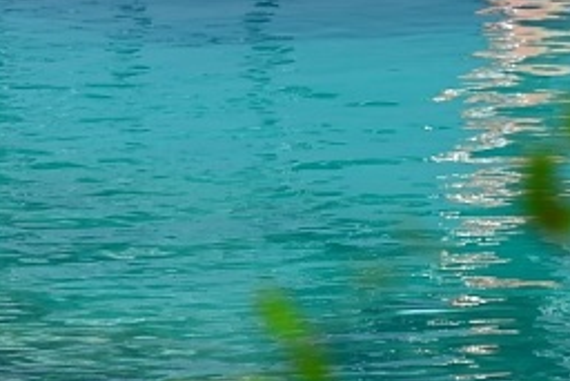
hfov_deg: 4.5
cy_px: -793
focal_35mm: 462
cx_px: 292
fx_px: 7319
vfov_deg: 2.9
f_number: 4.5
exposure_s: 1/320
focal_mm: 70
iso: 100
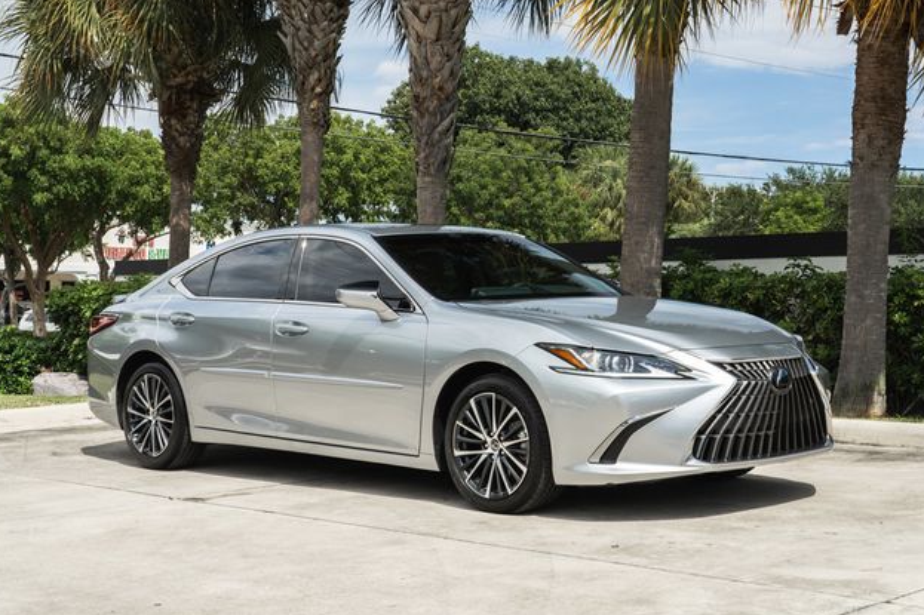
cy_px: 310
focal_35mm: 56
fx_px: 1437
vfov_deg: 24.2
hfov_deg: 35.6
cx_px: 483
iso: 100
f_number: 10
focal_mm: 47
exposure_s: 1/50
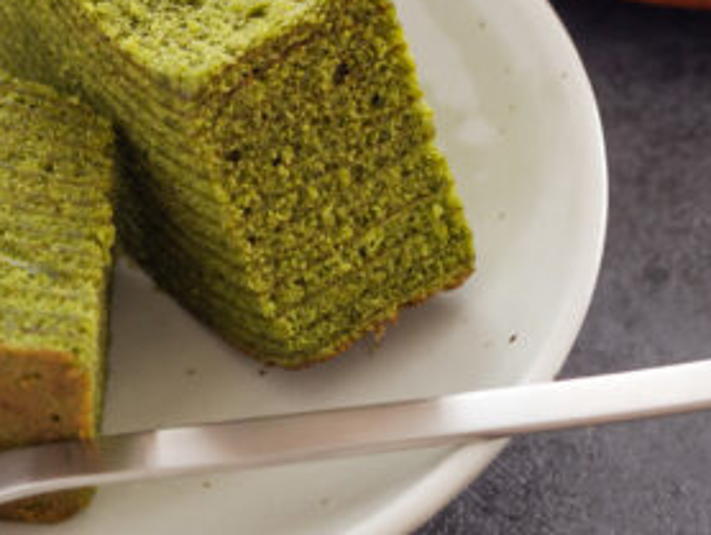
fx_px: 2364
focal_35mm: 115
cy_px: 105
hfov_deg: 17.0
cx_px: 161
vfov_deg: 12.8
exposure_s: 1/5
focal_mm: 25
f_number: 4
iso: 200
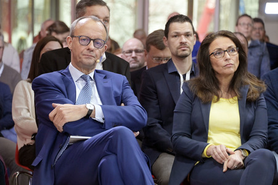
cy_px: 92
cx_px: 139
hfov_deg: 12.8
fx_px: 1235
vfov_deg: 8.6
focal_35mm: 160
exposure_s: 1/500
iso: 8000
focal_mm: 160
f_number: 5.6
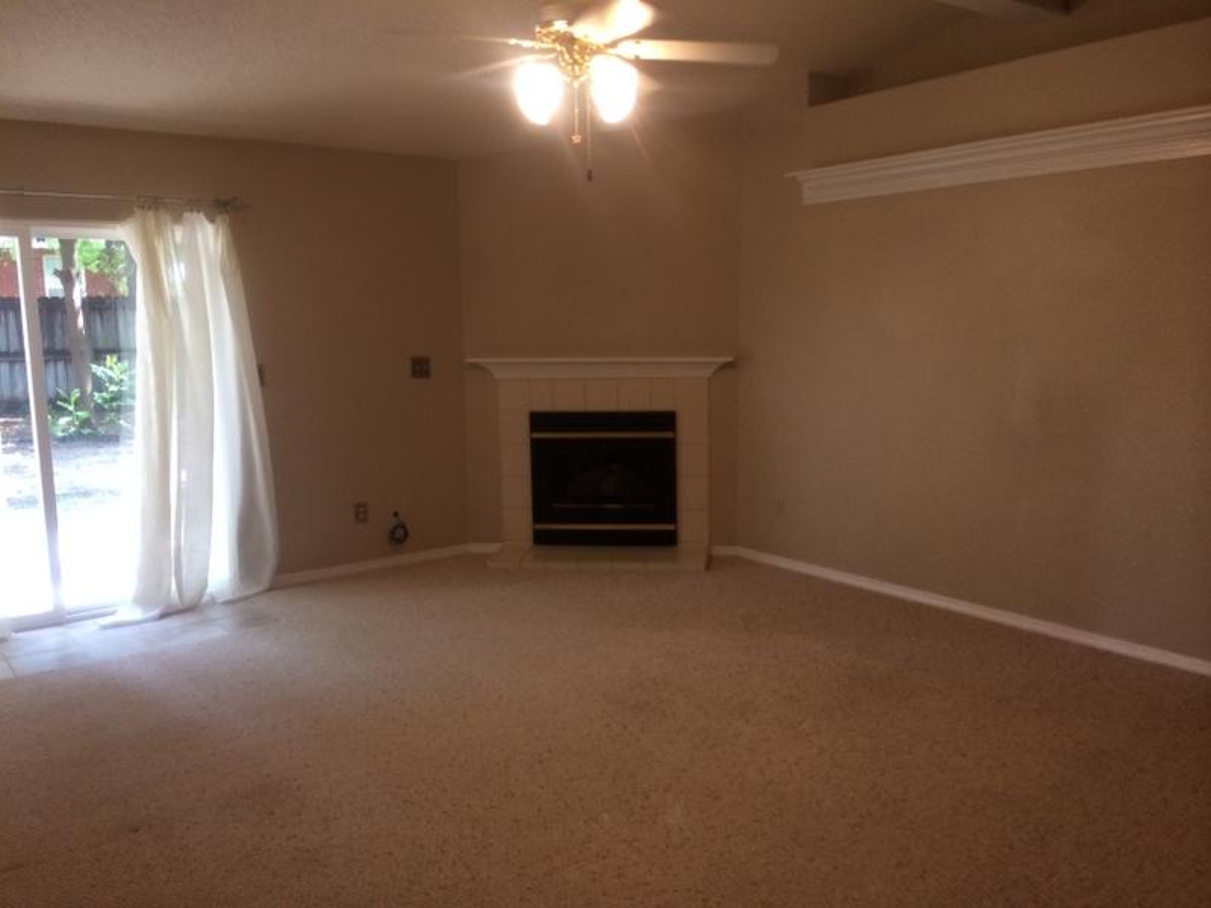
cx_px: 606
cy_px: 454
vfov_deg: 46.8
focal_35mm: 30
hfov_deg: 60.0
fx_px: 1050
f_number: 2.2
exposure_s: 1/30
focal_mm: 4.12
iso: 64
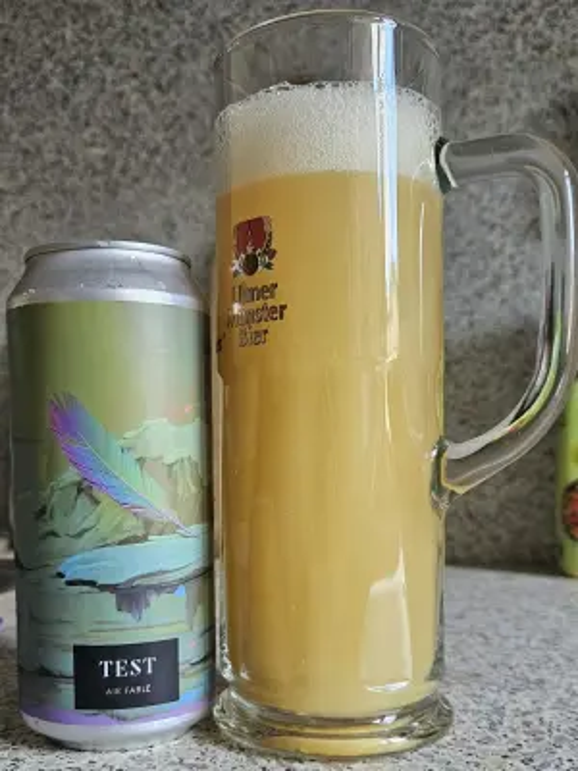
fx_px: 512
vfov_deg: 73.9
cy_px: 386
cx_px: 289
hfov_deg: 58.9
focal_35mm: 23
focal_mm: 5.4
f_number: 1.8
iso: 250
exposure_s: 1/101
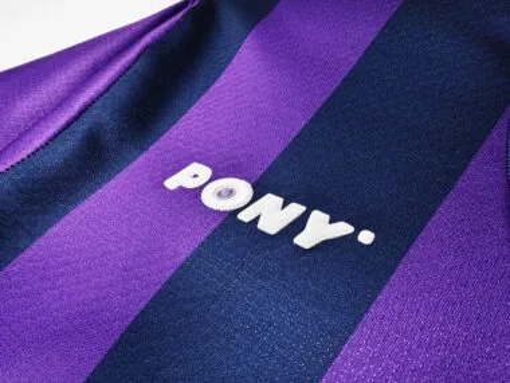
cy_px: 192
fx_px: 339
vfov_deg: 58.9
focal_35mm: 23
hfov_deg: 73.9
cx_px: 255
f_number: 2.2
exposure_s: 1/100
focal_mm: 2.59
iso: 485
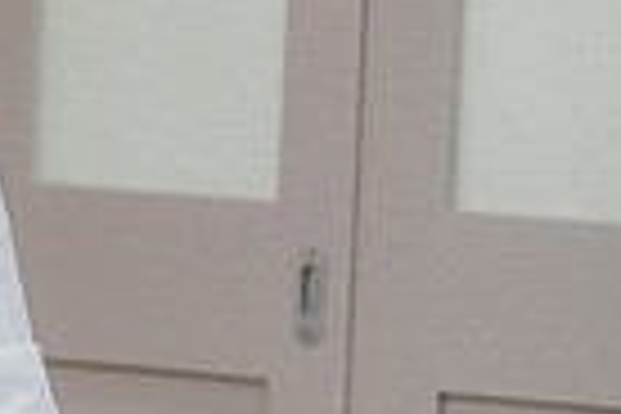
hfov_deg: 5.2
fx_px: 6796
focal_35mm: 394
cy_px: 182
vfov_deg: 3.5
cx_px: -464
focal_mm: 63
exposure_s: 1/160
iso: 3200
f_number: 3.5
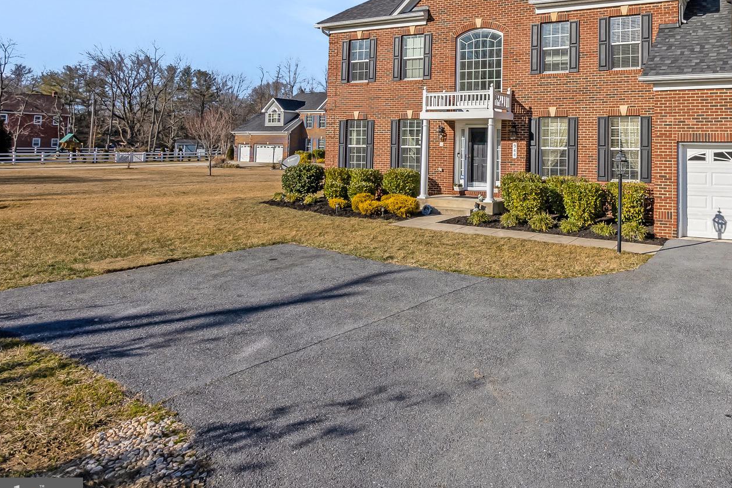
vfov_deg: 47.7
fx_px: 529
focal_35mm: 26
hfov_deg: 65.2
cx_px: 549
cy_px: 123
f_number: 8
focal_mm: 16
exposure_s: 1/1000
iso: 320
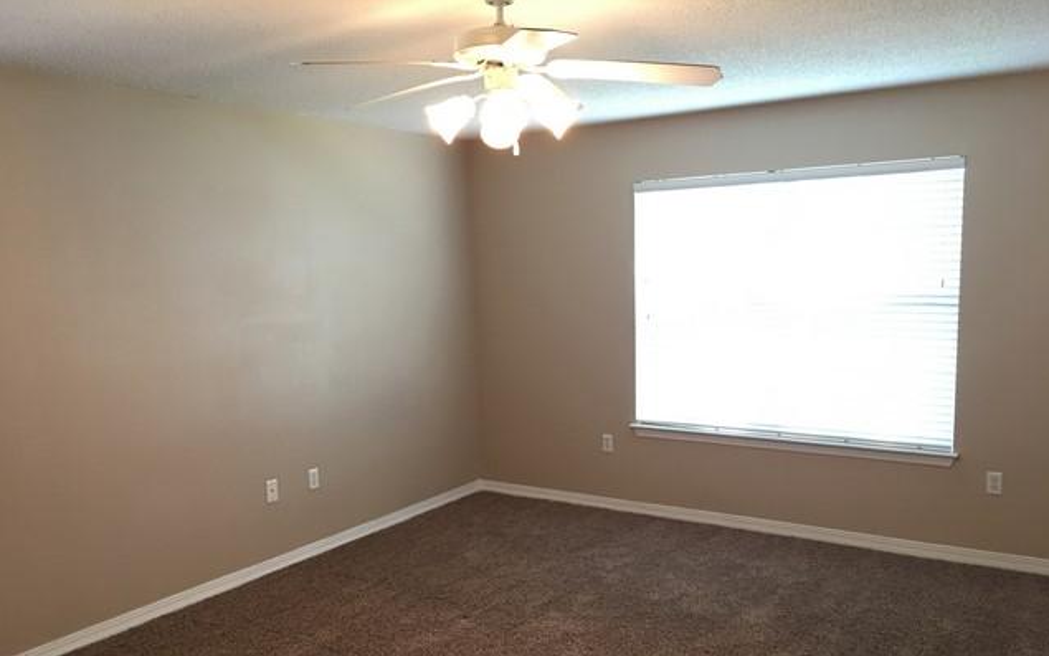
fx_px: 886
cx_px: 527
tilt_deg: -5.4
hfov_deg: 61.2
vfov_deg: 40.4
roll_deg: +1.5
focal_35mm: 31
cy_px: 393
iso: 64
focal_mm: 4.15
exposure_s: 1/15
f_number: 2.2
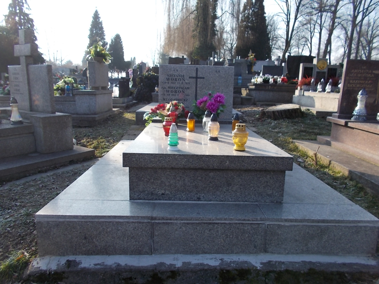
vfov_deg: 53.1
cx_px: 190
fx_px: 285
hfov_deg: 67.3
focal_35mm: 26
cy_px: 142
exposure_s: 1/400
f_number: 3.2
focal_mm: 4.6
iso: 80
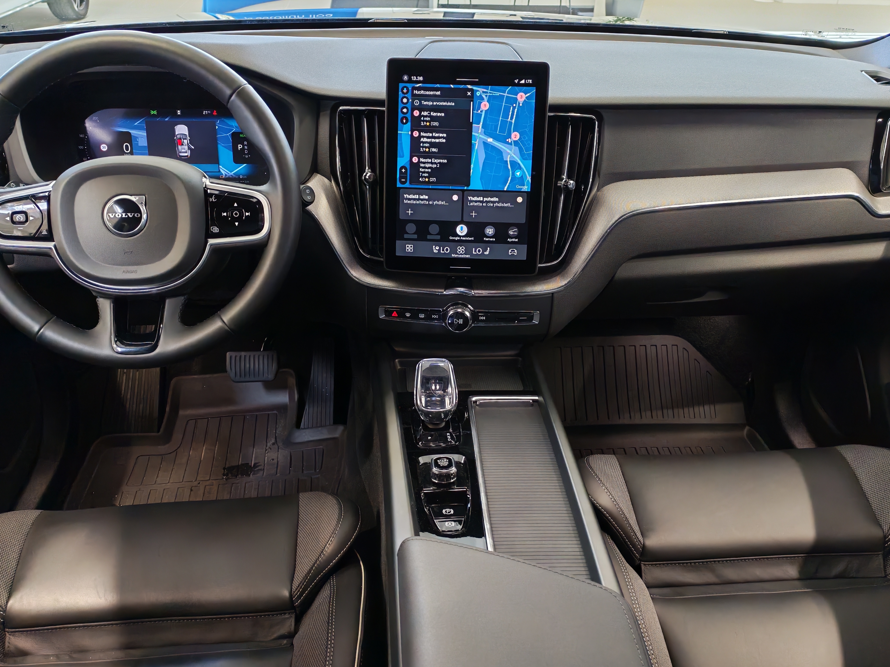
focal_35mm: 31
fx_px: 797
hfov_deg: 58.4
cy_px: 334
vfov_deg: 45.4
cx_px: 445
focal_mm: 6.12
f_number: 1.9
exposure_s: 1/100
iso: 1250
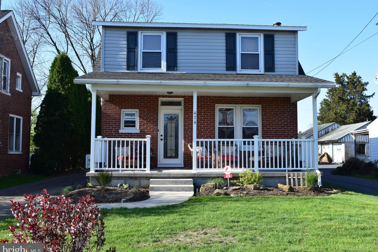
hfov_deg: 49.5
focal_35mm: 39
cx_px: 204
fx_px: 410
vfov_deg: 34.2
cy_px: 121
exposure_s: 1/400
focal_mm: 24
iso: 400
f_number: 11
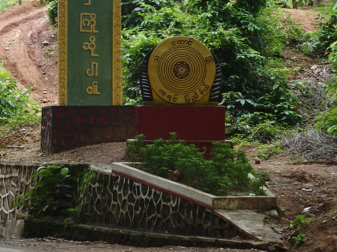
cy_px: 84
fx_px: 1801
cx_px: 66
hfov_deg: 10.7
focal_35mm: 185
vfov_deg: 8.0
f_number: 5
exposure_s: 1/200
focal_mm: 19
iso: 125
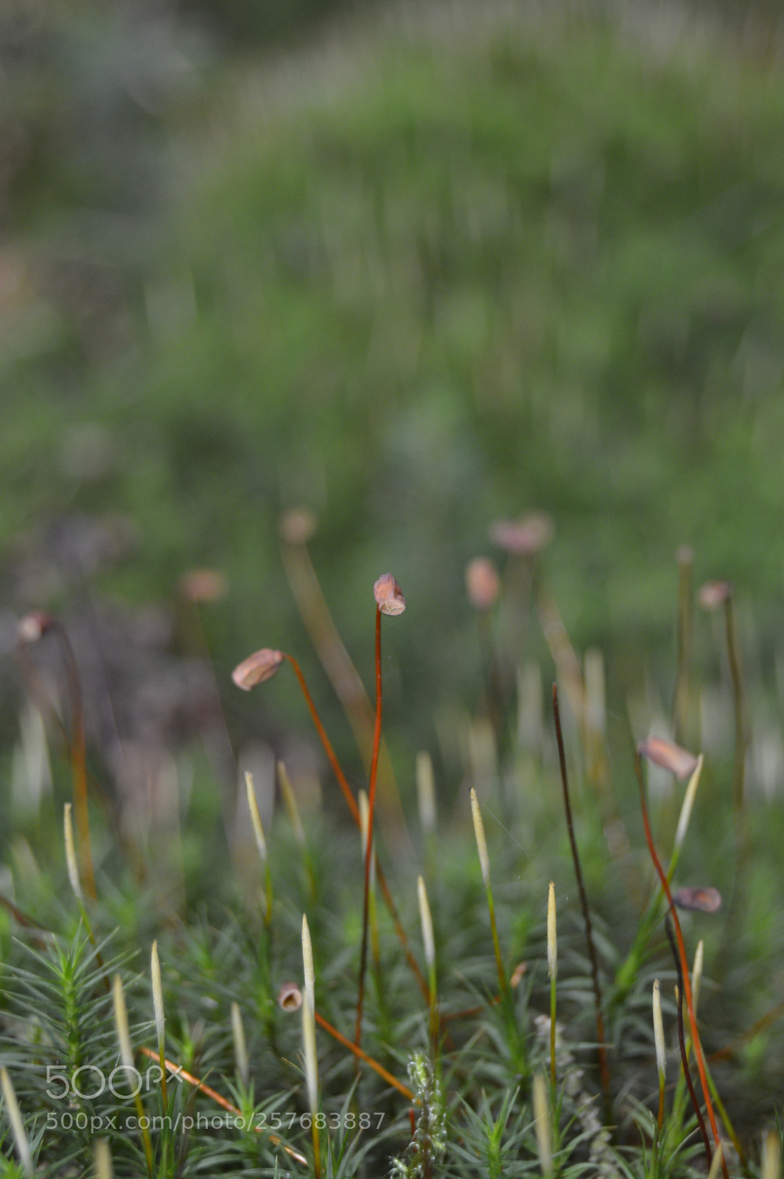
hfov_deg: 16.5
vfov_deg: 24.6
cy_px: 590
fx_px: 2699
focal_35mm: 82
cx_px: 392
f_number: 5.6
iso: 640
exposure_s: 1/60
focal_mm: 55
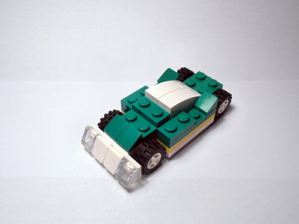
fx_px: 320
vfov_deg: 38.7
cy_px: 112
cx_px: 150
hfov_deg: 50.1
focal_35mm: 37
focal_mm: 6.61
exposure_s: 1/80
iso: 80
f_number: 3.9
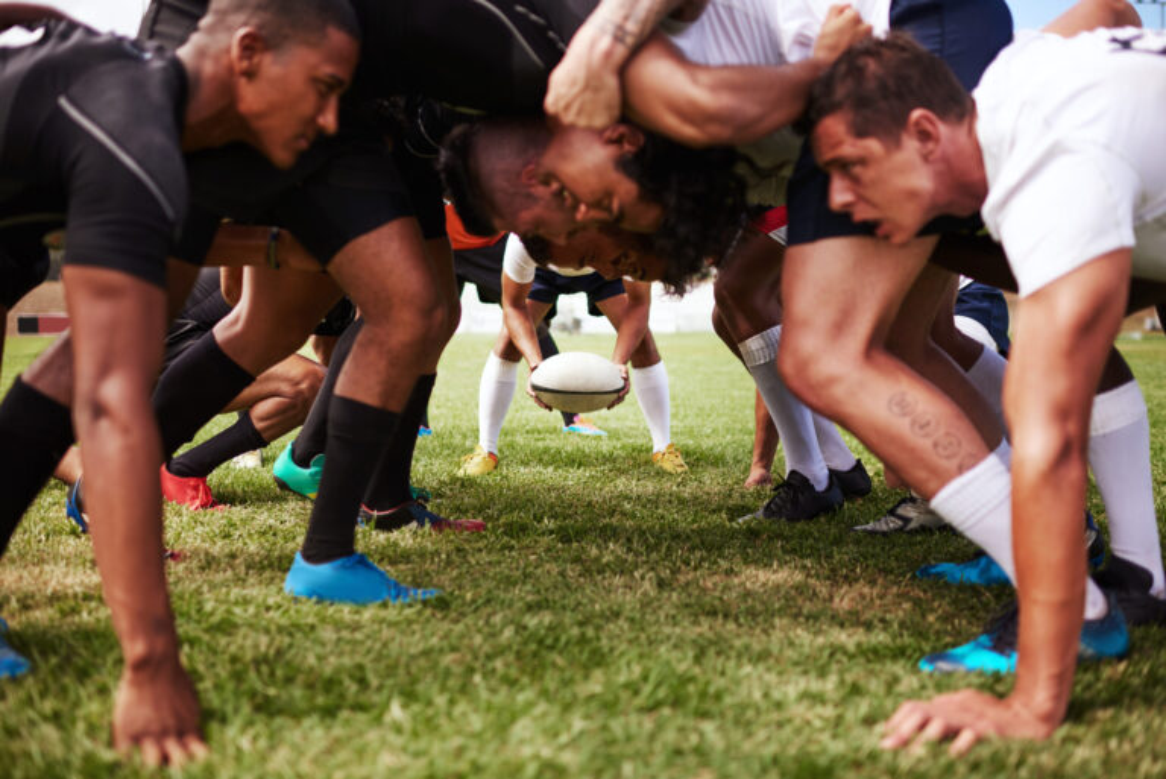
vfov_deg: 37.9
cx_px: 583
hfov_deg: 54.4
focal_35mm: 35
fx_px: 1134
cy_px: 390
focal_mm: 35
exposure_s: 1/1250
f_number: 2
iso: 64
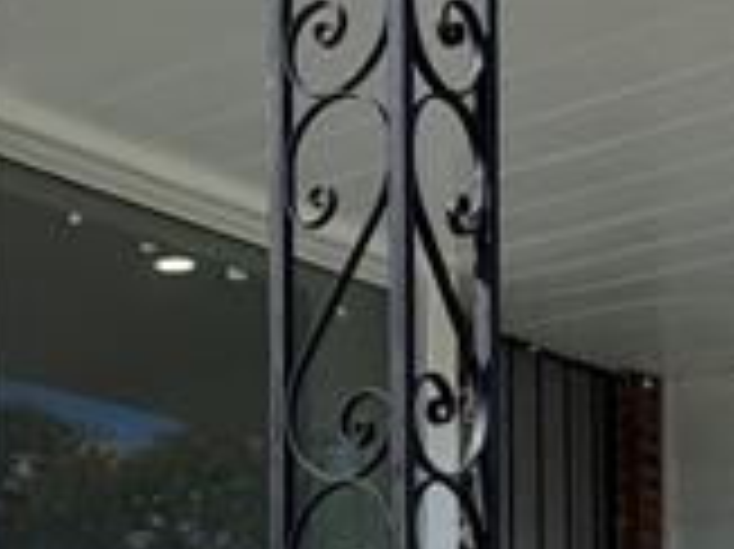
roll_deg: -0.7
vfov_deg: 15.6
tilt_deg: -0.8
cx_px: 117
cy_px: 783
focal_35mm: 88
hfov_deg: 21.9
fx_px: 1865
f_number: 2.2
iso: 40
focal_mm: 2.22
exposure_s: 1/956
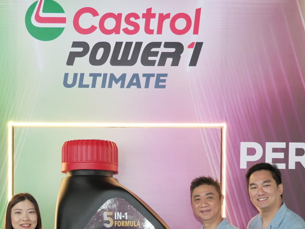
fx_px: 661
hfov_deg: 25.9
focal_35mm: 75
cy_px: 263
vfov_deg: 18.7
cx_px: 124
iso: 800
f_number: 4
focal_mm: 29
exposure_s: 1/30
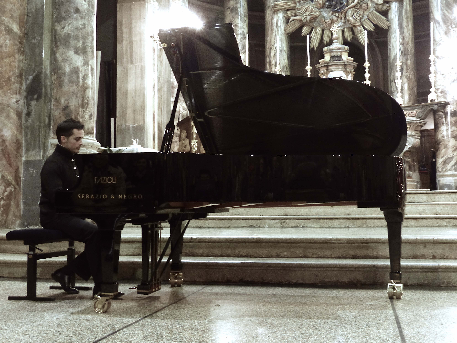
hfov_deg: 42.1
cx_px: 228
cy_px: 172
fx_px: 594
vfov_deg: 32.2
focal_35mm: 45
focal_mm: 7.8
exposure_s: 1/8
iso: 500
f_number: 2.8
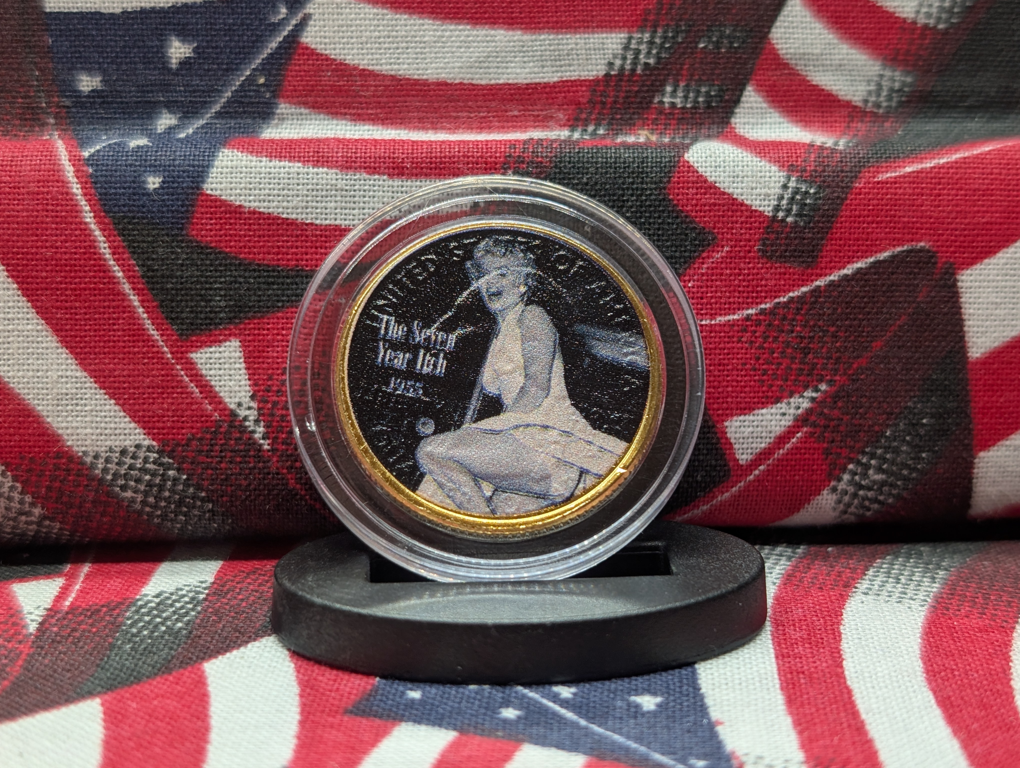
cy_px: 384
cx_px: 510
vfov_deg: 29.7
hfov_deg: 38.9
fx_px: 1446
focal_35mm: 49
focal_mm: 6.9
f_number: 1.68
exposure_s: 1/27.2
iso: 24
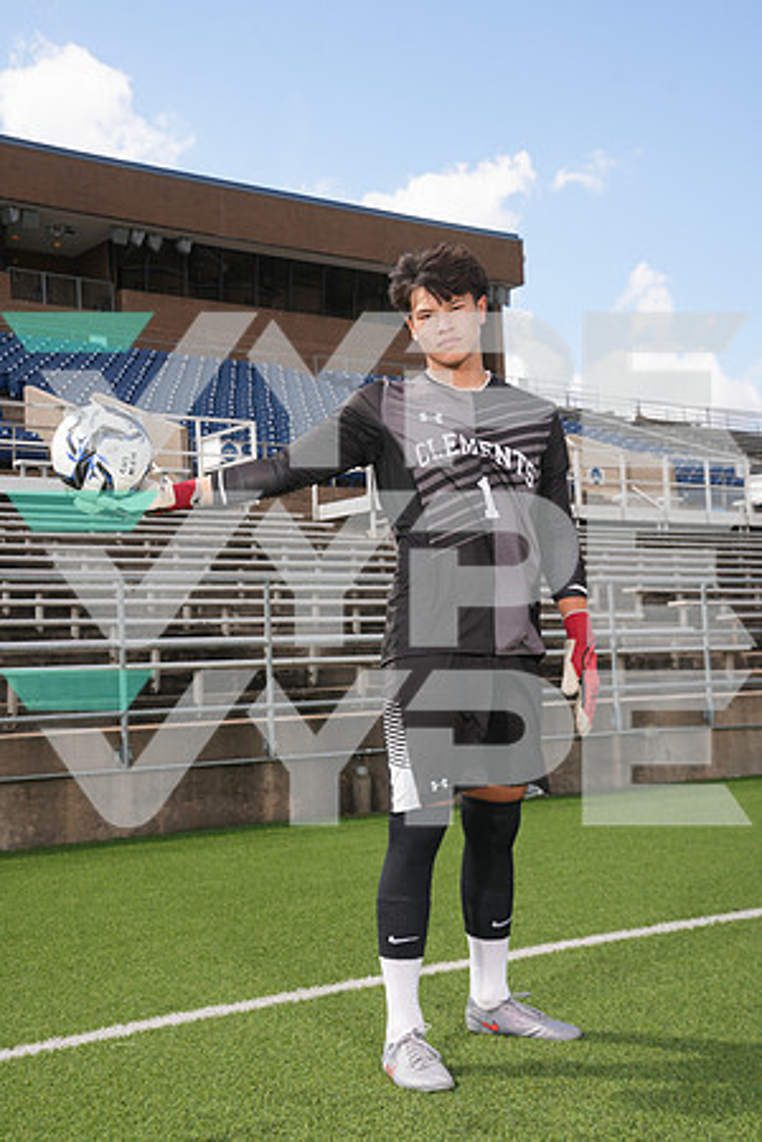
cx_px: 381
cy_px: 571
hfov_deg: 27.5
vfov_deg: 40.3
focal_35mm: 49
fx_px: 1556
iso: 100
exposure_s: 1/200
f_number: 8
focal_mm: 49
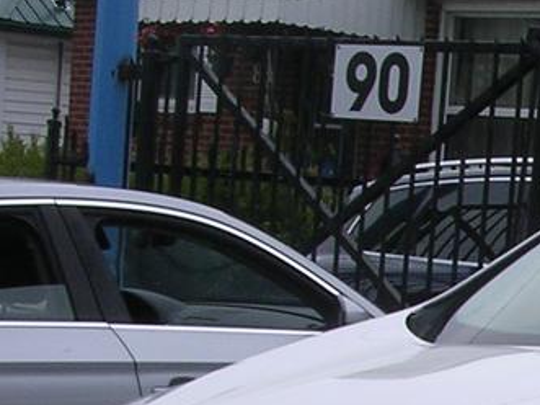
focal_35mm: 147
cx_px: 912
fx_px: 2292
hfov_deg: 12.5
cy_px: 568
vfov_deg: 9.8
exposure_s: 1/286
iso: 100
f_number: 5.6
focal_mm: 5.8
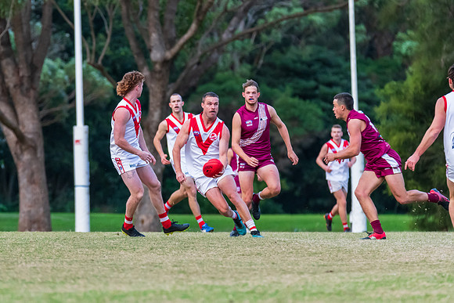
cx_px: 146
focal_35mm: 478
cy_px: 139
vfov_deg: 2.9
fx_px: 6033
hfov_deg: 4.3
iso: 2800
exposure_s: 1/1250
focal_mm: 350
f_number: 6
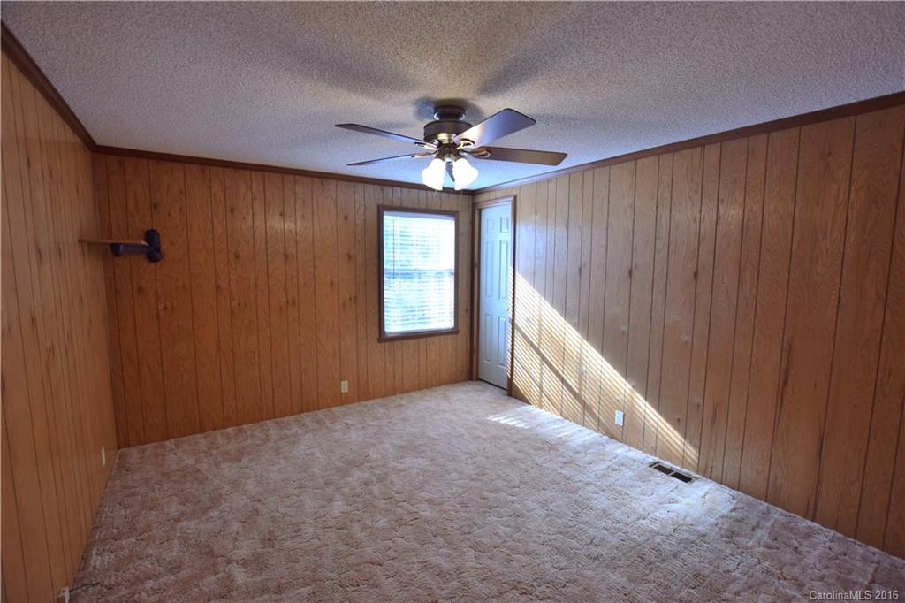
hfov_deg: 100.4
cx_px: 452
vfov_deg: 77.3
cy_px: 302
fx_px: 377
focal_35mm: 15
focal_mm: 10
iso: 400
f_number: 4.5
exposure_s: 1/80
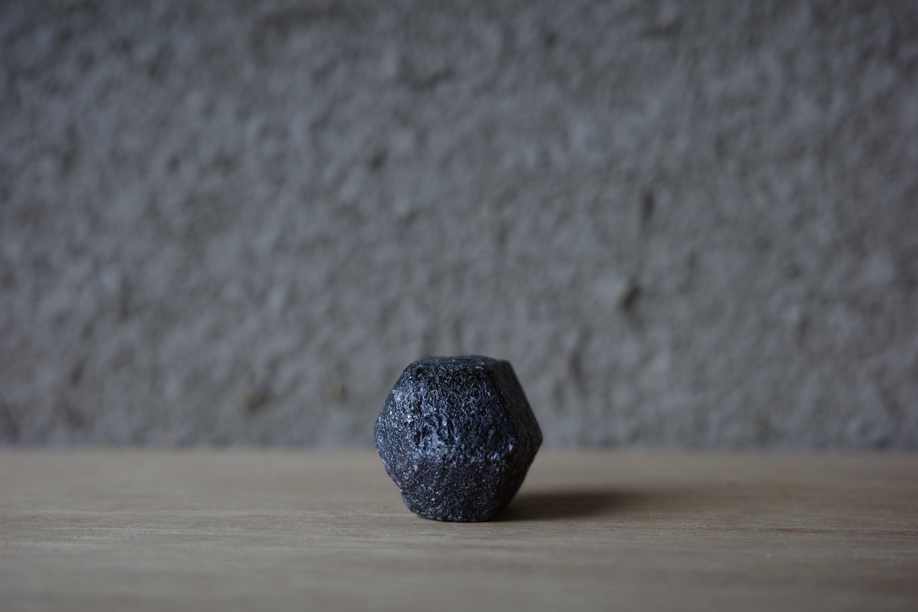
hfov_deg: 48.5
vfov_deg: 33.4
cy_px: 306
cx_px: 459
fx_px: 1020
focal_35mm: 40
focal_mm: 26
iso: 200
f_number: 2.8
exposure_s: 1/80
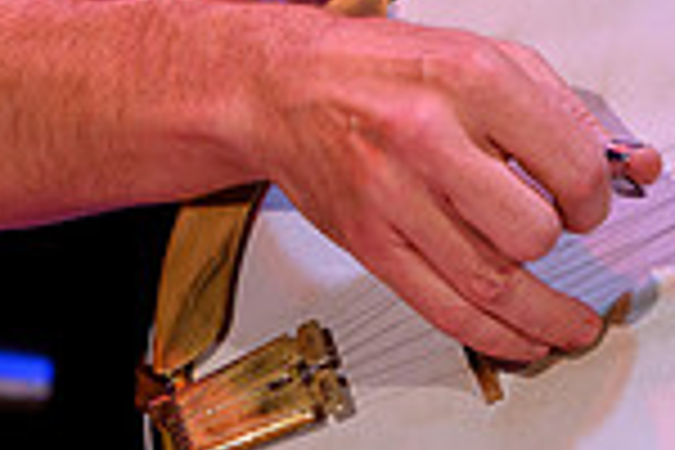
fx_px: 9787
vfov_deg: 2.6
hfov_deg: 3.9
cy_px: -387
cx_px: 1188
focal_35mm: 522
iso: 1600
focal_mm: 135
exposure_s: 1/40
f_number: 9
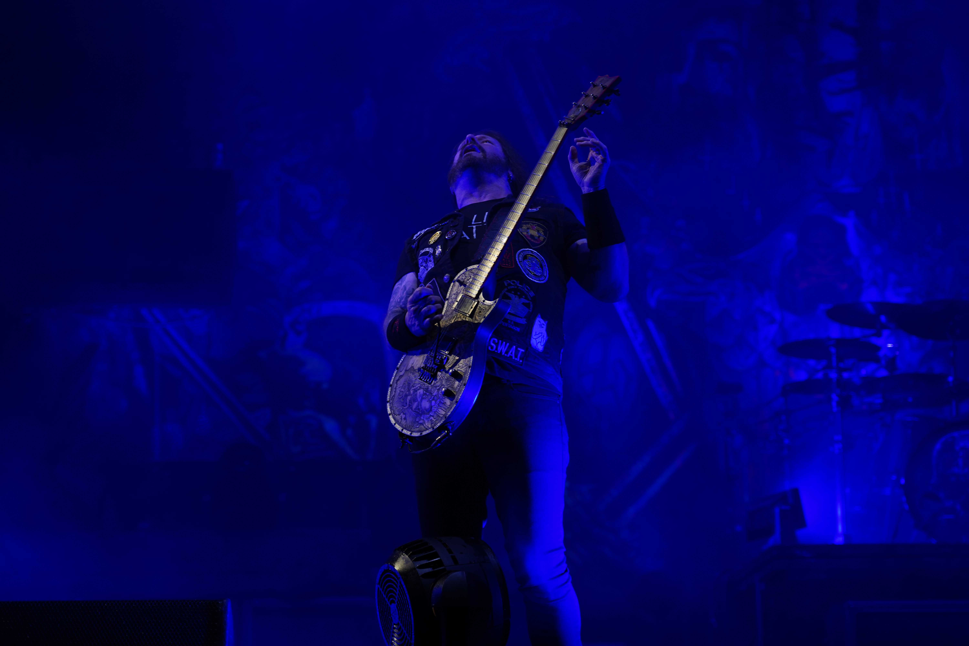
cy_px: 323
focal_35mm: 74
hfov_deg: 27.3
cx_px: 484
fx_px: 1992
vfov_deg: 18.4
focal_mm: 74
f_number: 4
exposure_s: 1/80
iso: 100
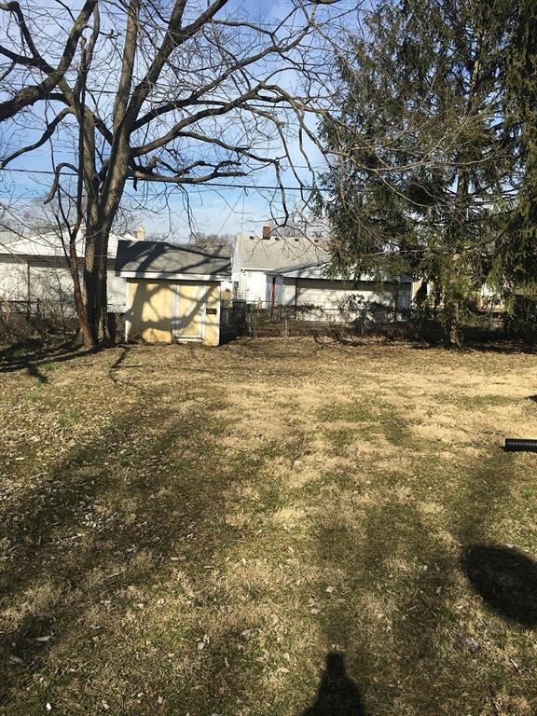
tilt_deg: -5.0
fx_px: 600
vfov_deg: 61.7
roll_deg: -0.8
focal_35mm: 29
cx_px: 268
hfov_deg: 48.2
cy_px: 358
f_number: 2.2
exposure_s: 1/1789
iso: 25
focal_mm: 4.15
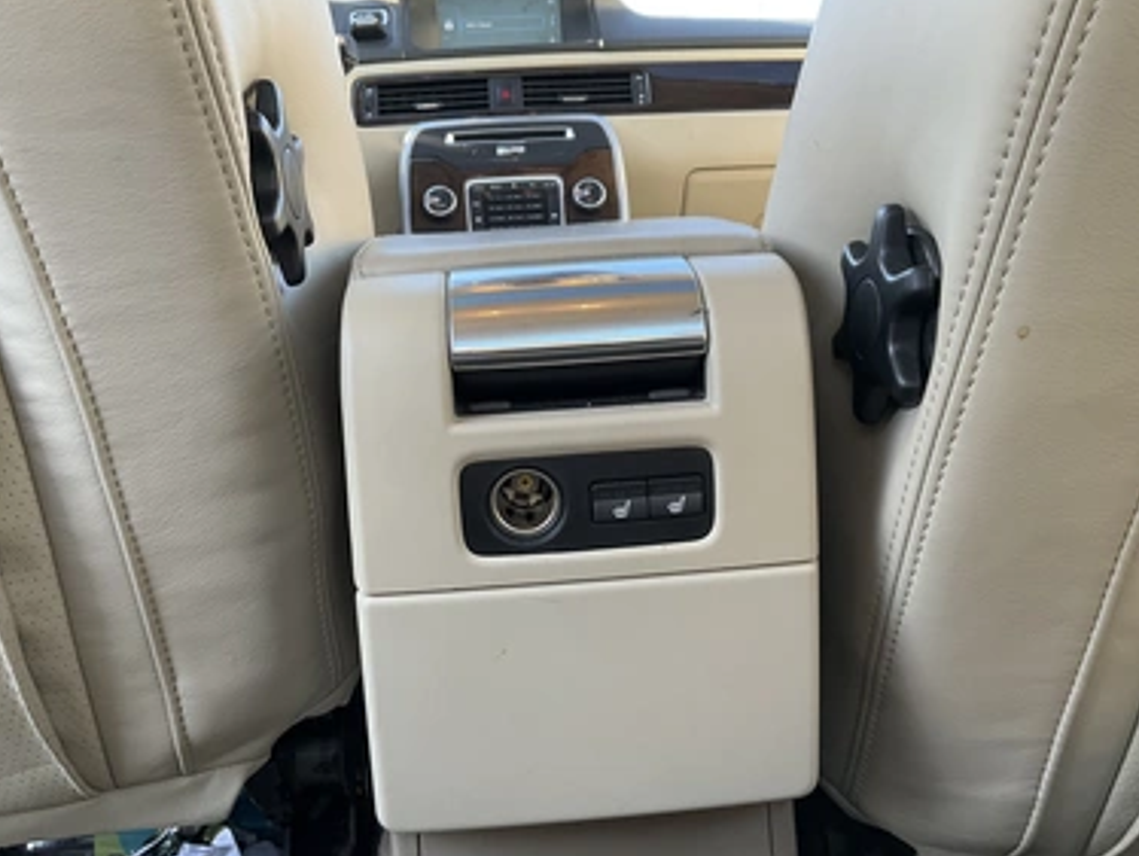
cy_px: 439
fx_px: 1021
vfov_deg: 45.5
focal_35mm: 31
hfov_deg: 58.3
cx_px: 563
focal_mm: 3
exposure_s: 1/111
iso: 64
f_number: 1.8
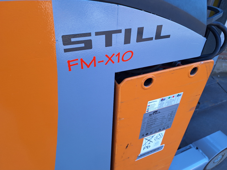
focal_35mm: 23
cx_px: 114
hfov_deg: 73.9
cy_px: 85
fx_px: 151
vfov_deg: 58.9
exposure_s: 1/145
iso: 40
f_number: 1.8
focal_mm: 5.54
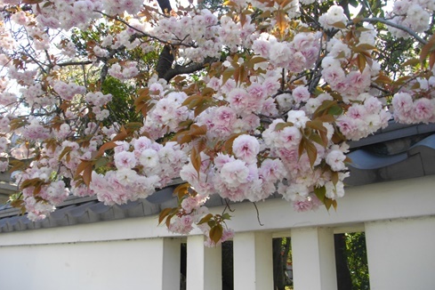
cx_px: 216
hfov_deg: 55.8
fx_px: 411
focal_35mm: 34
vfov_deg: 38.8
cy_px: 131
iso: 100
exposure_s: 1/320
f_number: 2.9
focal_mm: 5.7
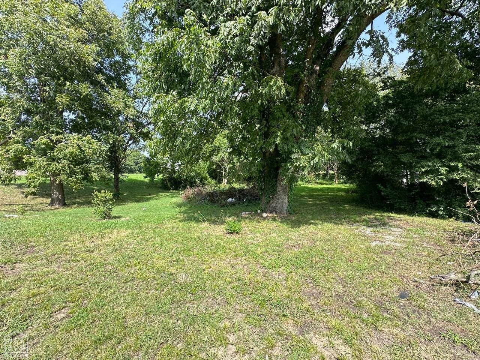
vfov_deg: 85.7
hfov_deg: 102.1
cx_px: 240
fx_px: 194
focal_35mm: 14
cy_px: 180
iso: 40
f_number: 2.2
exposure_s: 1/312
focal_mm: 2.22
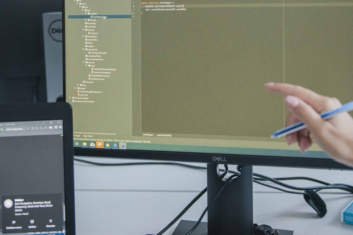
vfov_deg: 18.4
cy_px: 25
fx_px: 716
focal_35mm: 73
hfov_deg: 27.7
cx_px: 150
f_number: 2.8
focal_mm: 35
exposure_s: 1/500
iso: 2500
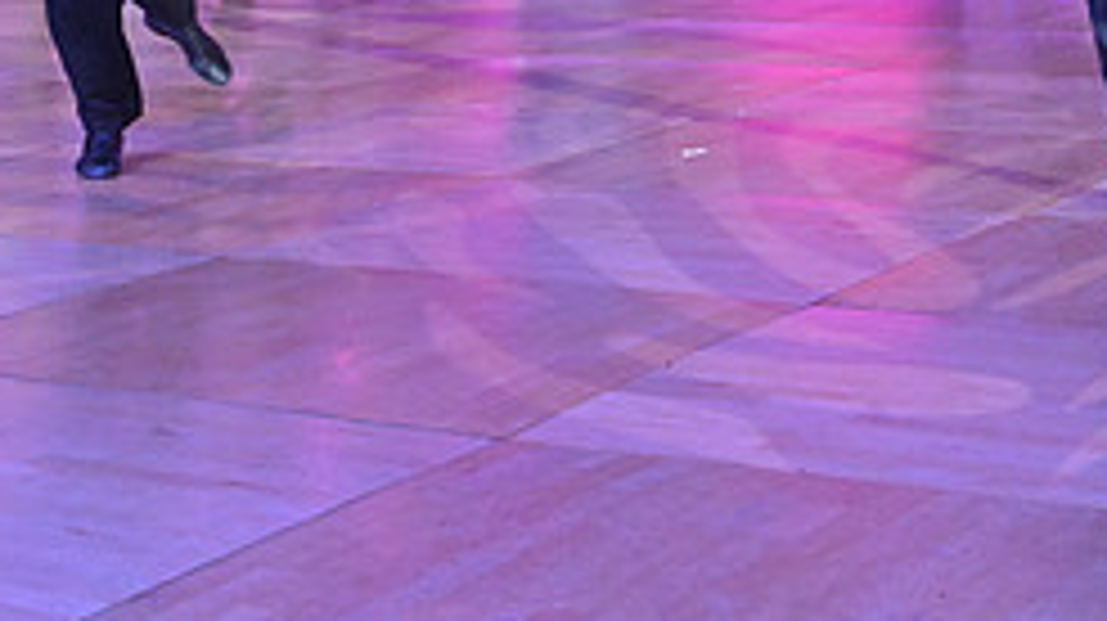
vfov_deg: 11.8
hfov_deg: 20.4
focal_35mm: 99
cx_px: -158
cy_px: -223
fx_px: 2904
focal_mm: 40
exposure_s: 1/400
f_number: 9
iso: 6400
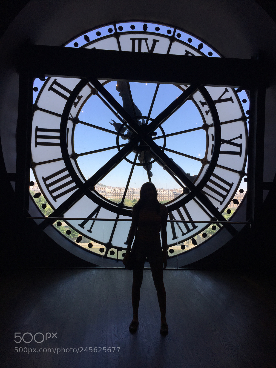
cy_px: 184
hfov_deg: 48.2
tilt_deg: +0.9
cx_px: 138
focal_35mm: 29
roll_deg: -2.1
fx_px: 308
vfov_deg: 61.7
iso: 32
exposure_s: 1/732
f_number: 2.2
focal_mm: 4.15
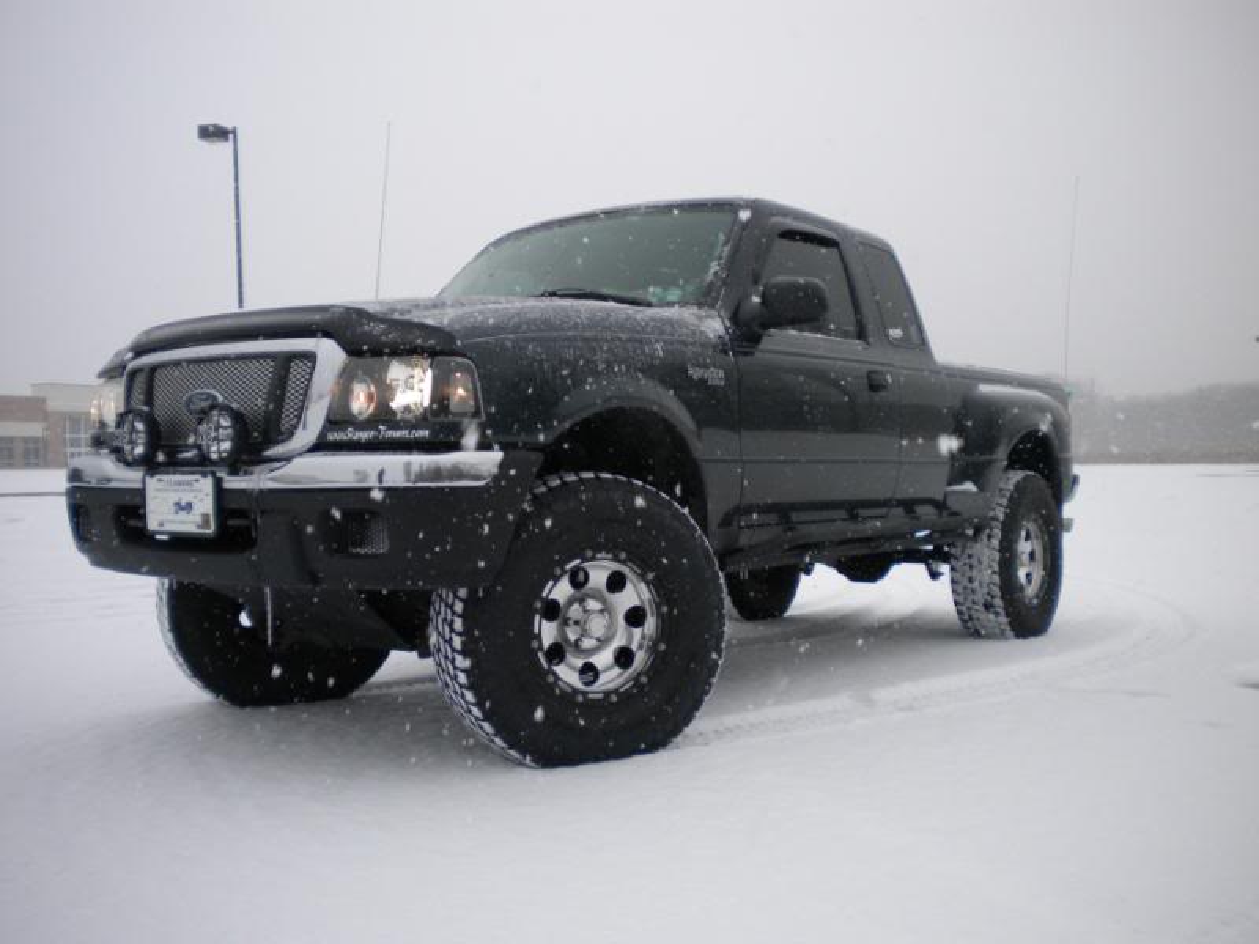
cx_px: 630
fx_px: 1273
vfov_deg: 40.7
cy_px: 472
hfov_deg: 52.6
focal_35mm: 35
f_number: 3.1
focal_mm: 6.3
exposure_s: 1/442
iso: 137
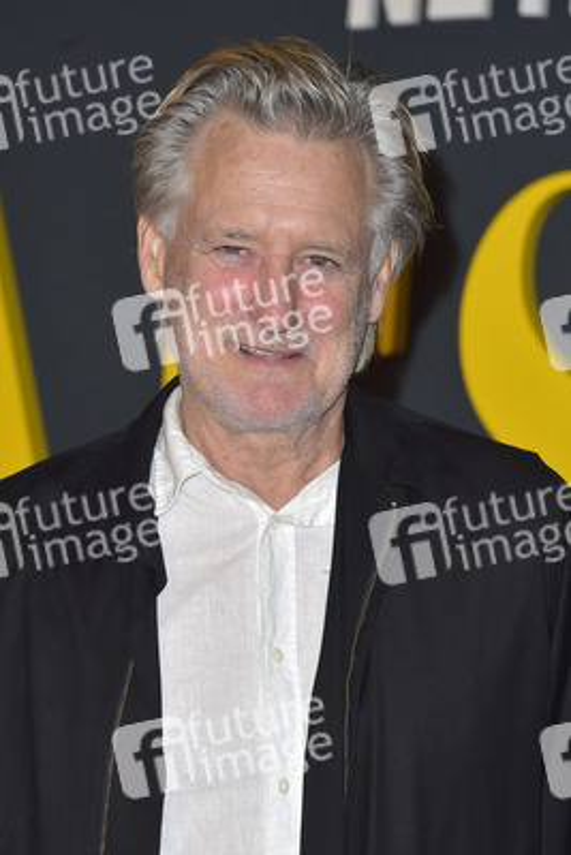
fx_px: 3209
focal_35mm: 135
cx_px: 286
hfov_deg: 10.2
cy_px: 428
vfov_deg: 15.2
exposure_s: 1/250
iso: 320
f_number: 6.3
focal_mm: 135
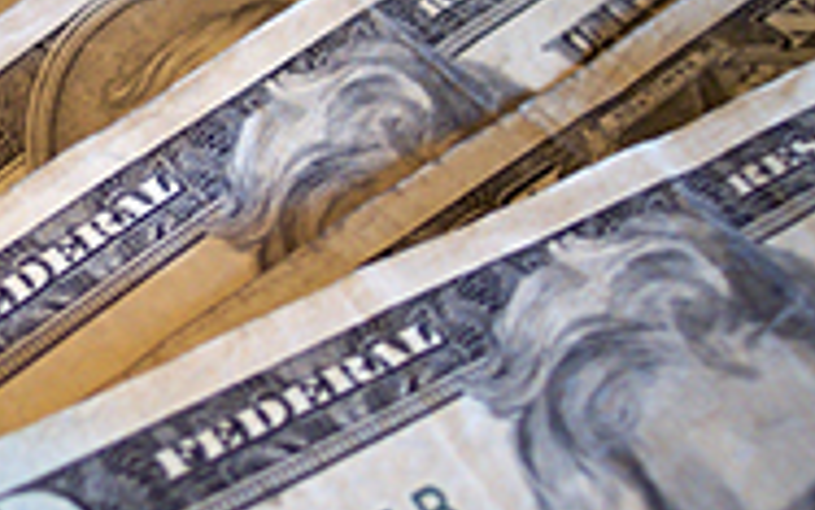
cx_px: -11
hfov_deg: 23.8
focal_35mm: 83
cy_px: 131
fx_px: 1844
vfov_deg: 15.7
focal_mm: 8
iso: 200
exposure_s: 1/10
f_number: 2.8
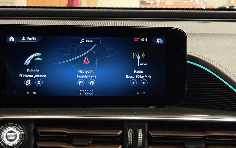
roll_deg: +0.0
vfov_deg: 17.7
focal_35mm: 73
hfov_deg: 28.2
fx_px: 469
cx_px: 121
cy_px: 117
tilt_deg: -11.1
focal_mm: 6.76
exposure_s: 1/33
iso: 250
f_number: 1.78
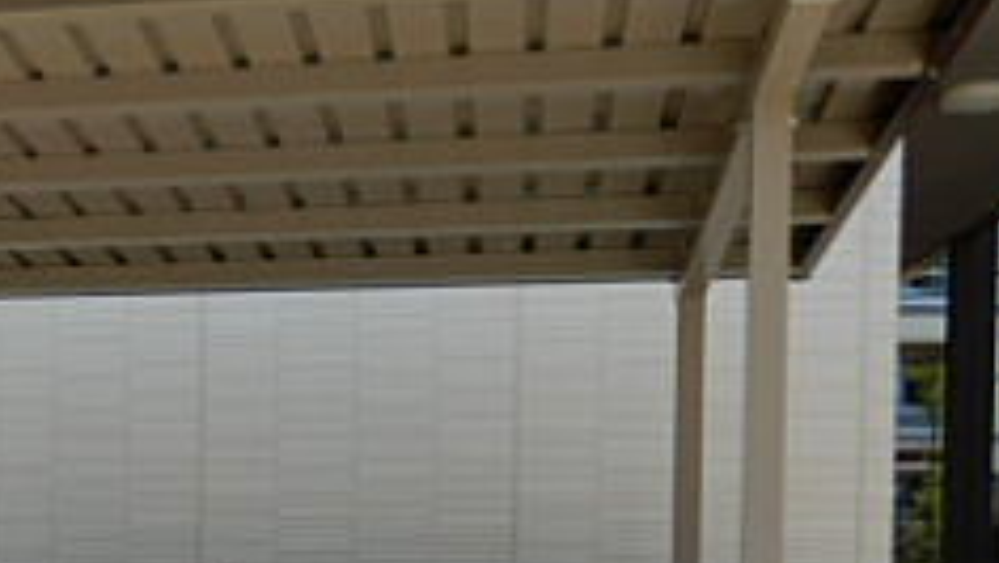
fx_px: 1882
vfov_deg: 16.6
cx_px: -25
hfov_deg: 27.8
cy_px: 593
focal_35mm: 71
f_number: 3.4
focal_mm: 4.3
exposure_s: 1/400
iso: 80
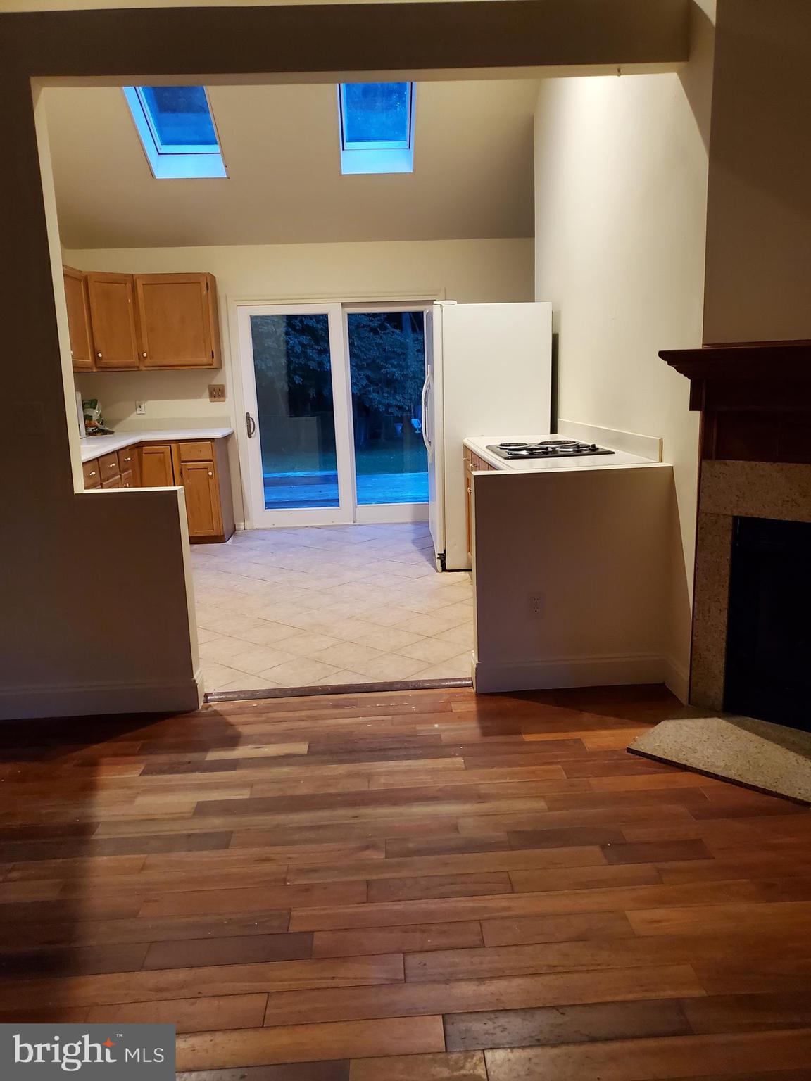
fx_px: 812
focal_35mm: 26
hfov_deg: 53.1
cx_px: 406
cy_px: 540
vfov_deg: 67.3
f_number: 1.5
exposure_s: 1/39
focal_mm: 4.3
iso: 400
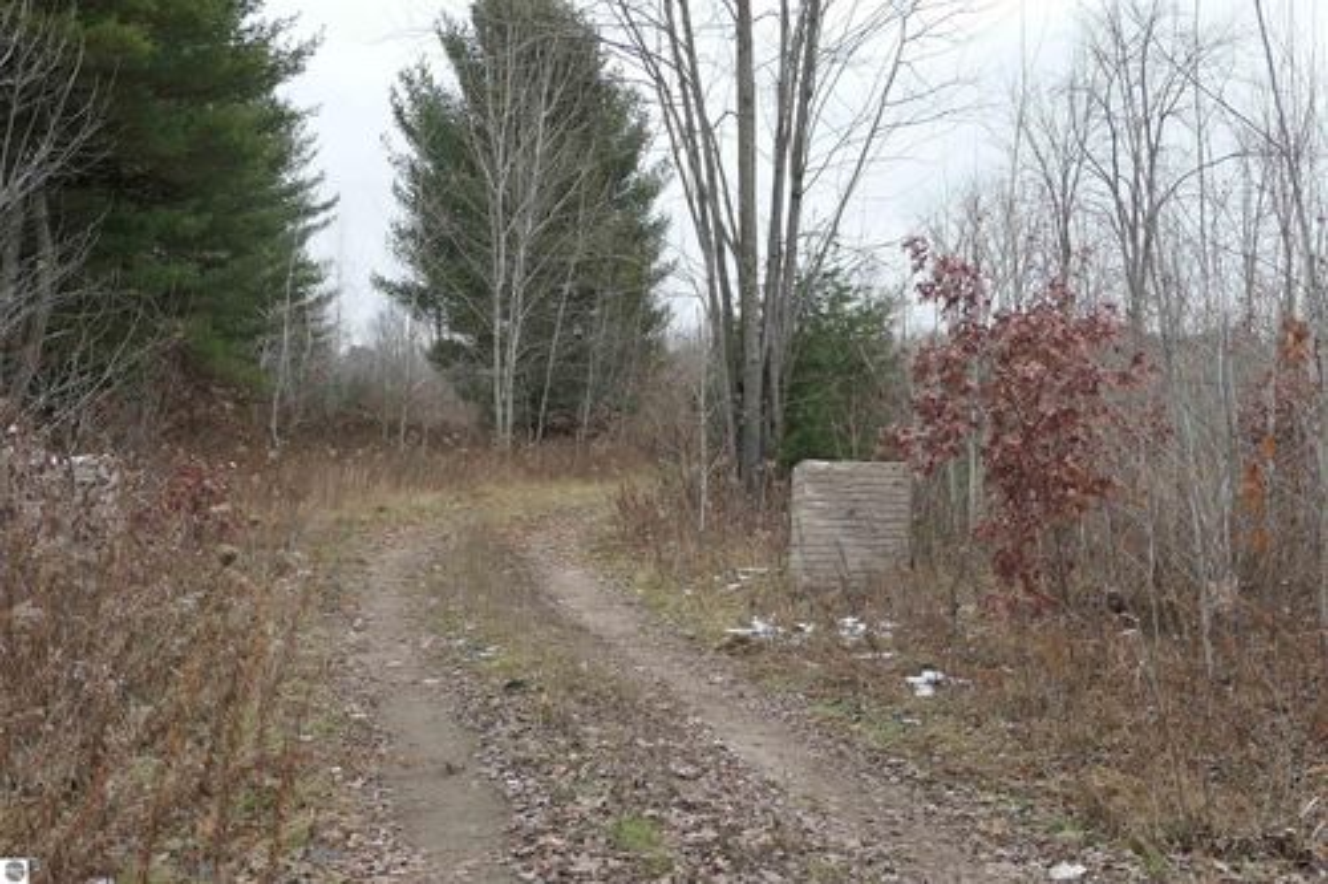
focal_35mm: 36
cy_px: 442
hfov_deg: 53.1
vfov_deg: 36.8
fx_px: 1327
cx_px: 664
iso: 125
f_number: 1.4
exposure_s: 1/1600
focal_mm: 8.8
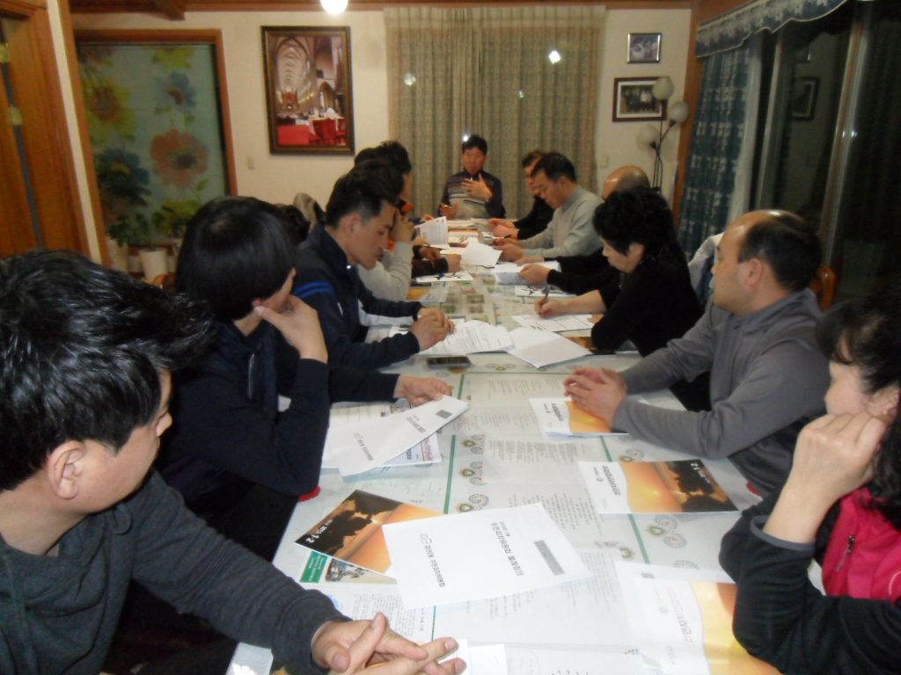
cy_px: 338
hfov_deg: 71.6
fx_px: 625
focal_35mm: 24
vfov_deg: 56.8
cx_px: 450
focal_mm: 4.3
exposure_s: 1/45
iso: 400
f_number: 2.8
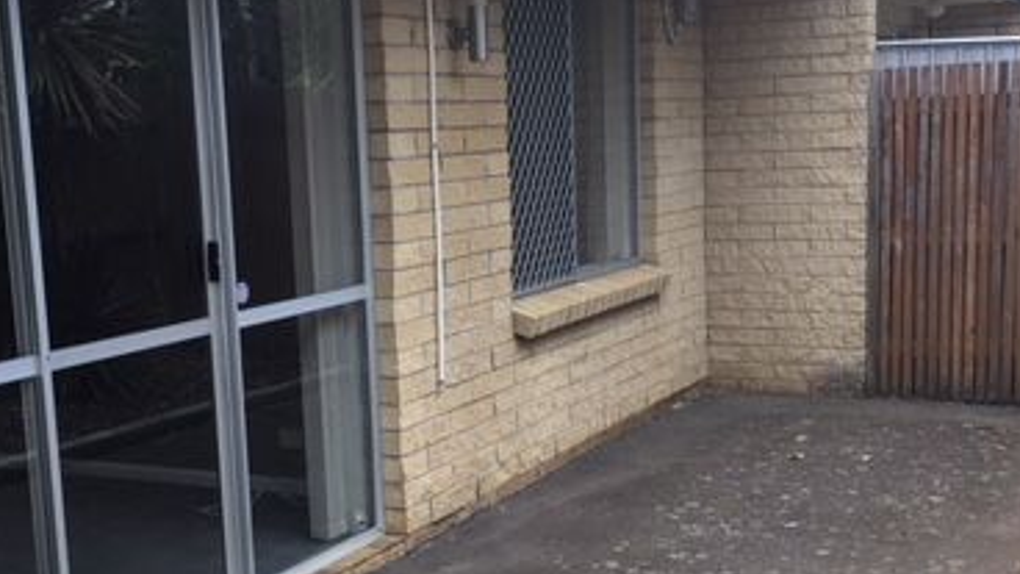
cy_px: 383
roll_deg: +1.6
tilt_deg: -9.3
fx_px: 1488
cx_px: 474
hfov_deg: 37.8
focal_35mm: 55
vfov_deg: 21.7
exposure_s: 1/278
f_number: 2.2
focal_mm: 4.15
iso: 25
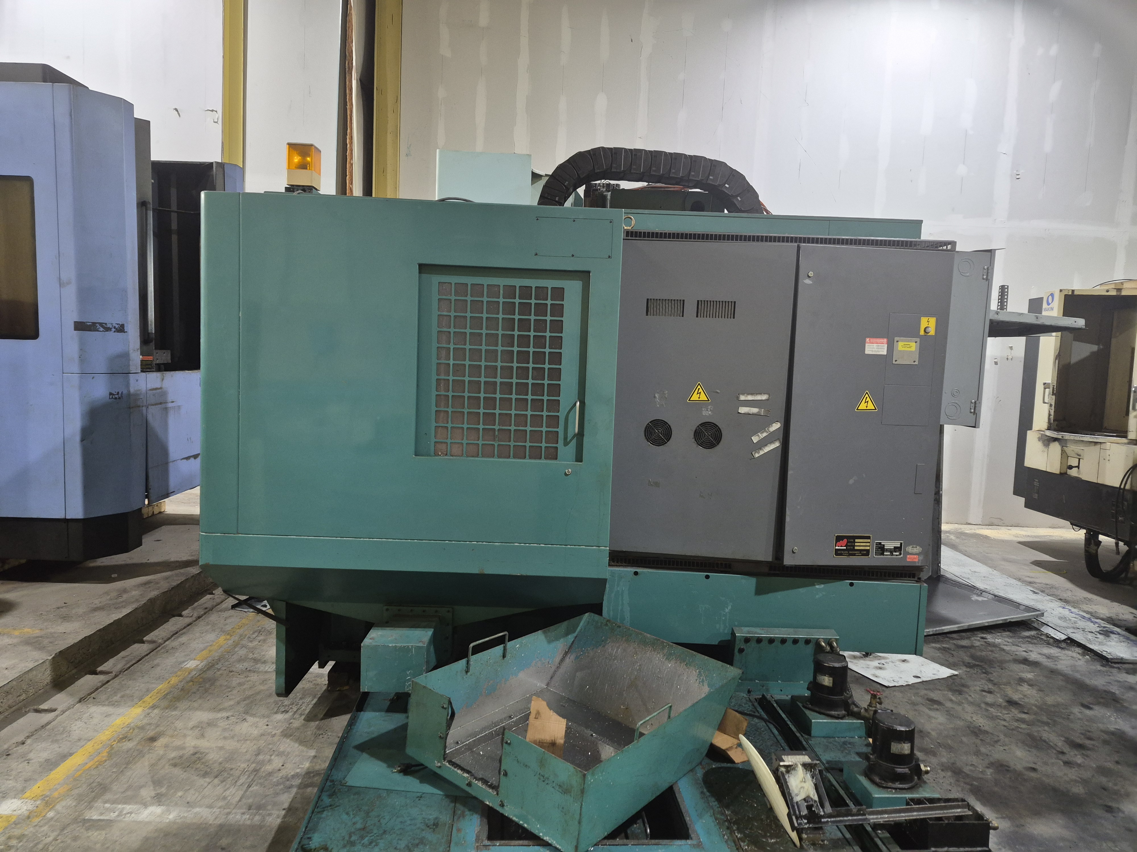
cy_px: 426
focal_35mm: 23
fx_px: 755
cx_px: 568
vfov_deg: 58.9
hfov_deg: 73.9
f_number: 1.8
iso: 400
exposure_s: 1/120
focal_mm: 5.4
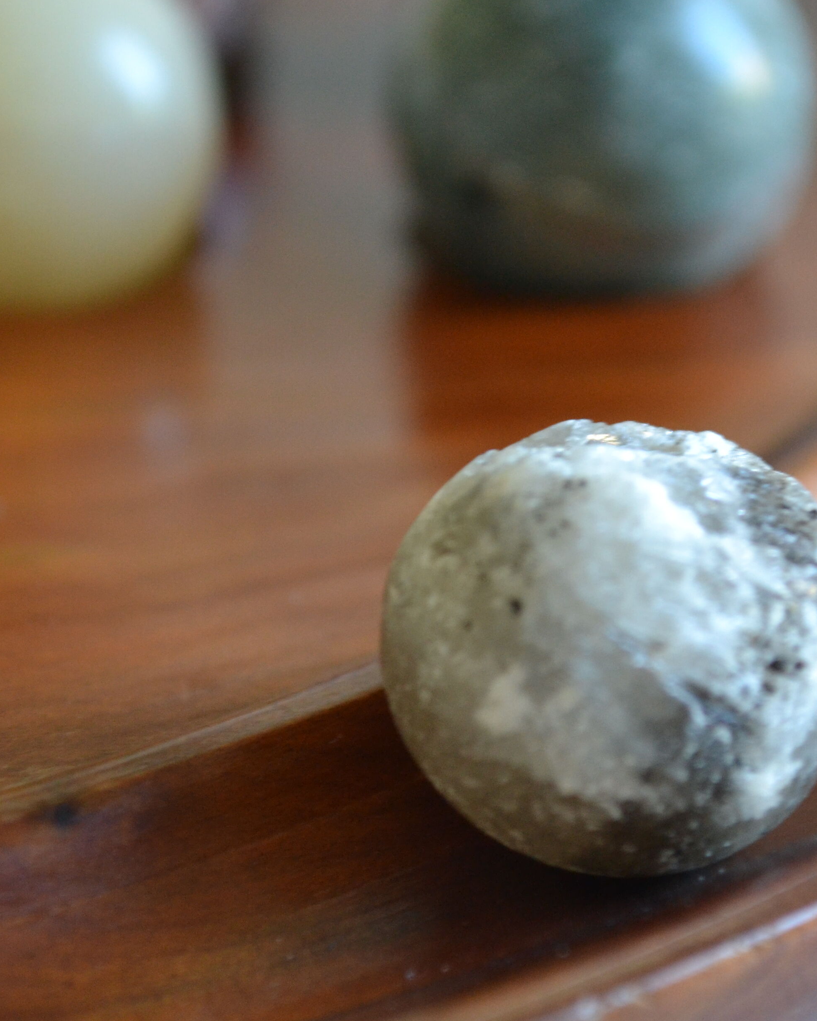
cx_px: 519
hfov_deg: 10.6
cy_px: 566
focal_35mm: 146
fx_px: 4410
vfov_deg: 13.2
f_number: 5.6
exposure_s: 1/15
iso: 1000
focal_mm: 55
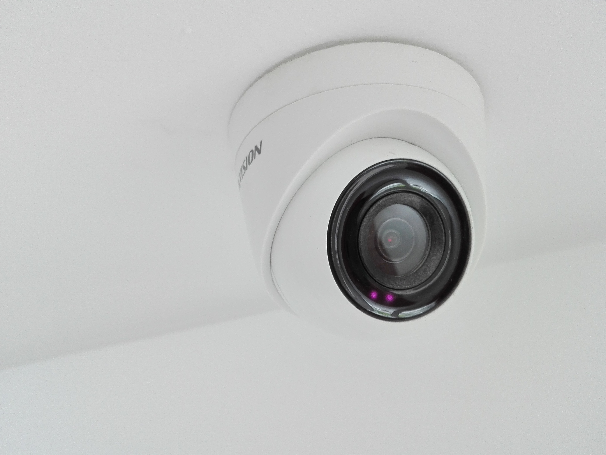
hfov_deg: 65.3
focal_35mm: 27
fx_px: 473
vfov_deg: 51.4
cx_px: 303
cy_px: 228
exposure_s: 1/33
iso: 160
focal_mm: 3.79
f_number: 2
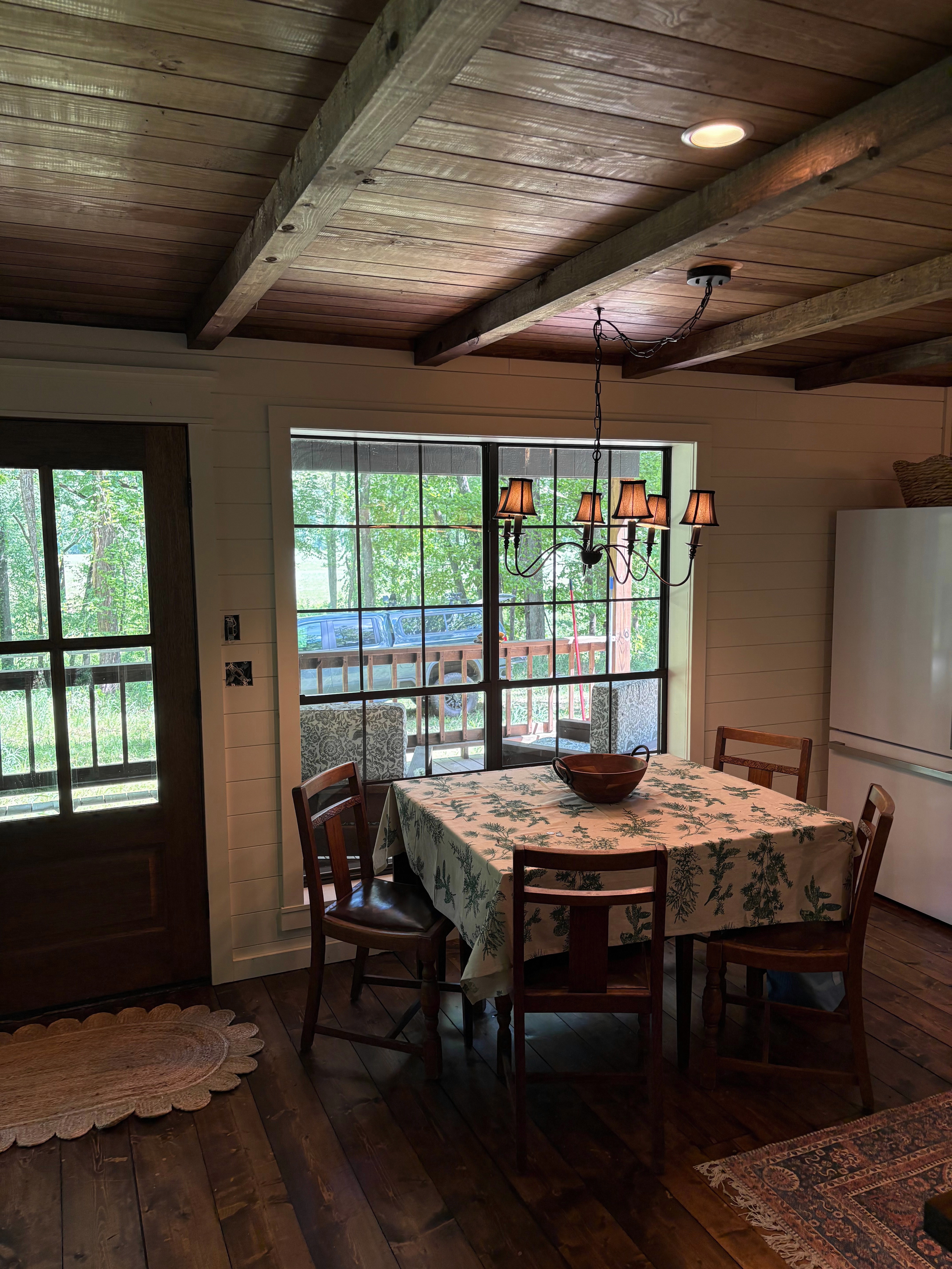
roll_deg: +0.5
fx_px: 953
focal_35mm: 26
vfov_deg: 67.3
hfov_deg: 53.1
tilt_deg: -6.3
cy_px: 634
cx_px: 476
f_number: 1.6
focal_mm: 5.96
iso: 125
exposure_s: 1/93
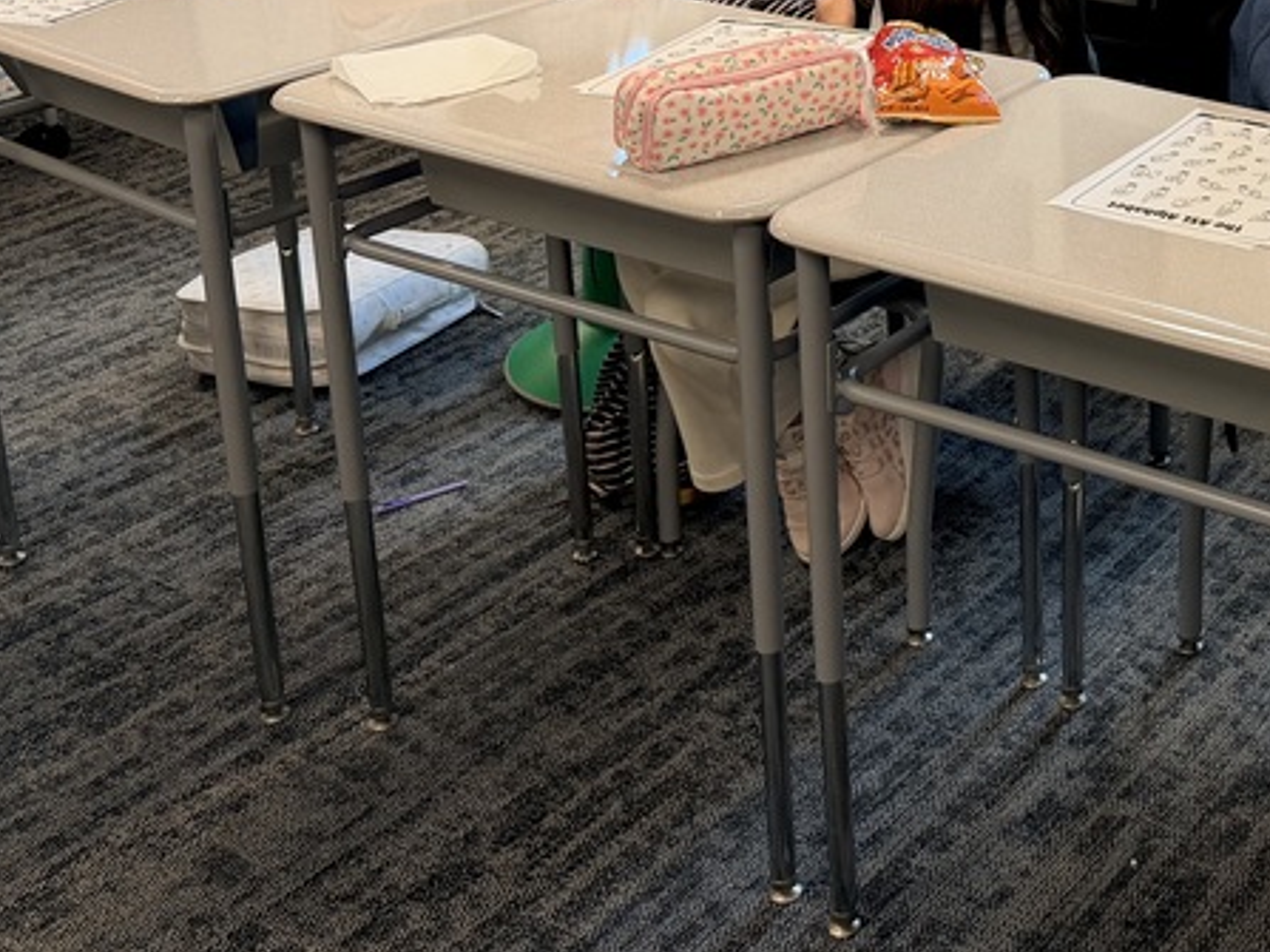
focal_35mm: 55
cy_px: -85
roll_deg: -1.5
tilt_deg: -13.2
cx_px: 1375
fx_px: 2017
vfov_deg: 24.8
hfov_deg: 31.3
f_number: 1.78
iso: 100
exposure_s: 1/100
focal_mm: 6.76
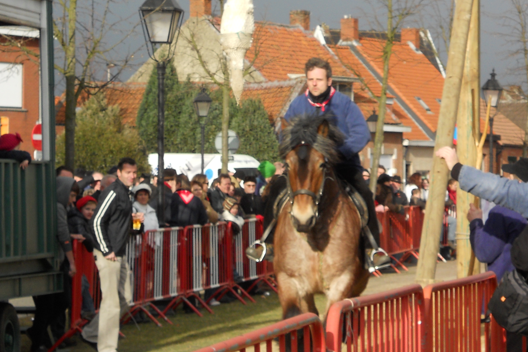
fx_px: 2405
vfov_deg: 8.4
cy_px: 124
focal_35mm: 164
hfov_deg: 12.5
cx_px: 227
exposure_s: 1/320
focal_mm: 16.5
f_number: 5.4
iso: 80
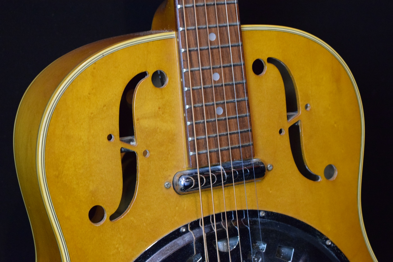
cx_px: 196
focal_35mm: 82
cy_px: 131
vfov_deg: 16.6
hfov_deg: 24.6
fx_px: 901
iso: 5000
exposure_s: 1/60
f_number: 5.6
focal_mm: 55
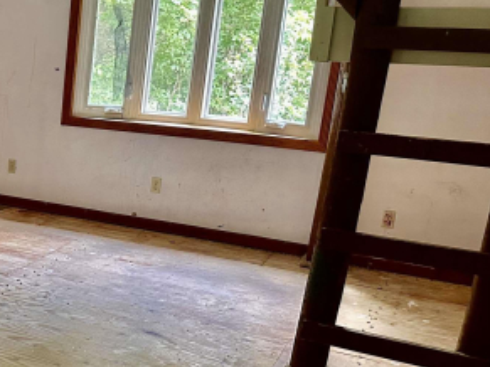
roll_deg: -1.1
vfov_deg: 26.4
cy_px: 239
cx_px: -56
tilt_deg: -15.7
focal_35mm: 55
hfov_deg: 30.9
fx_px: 778
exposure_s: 1/60
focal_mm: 6.86
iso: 500
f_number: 1.78
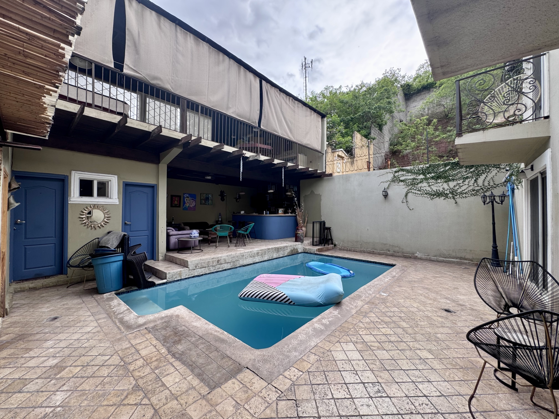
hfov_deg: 102.1
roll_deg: -0.2
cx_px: 280
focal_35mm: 14
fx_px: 226
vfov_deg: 85.7
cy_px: 210
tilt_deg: +0.6
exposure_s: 1/311
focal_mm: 2.22
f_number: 2.2
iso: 40
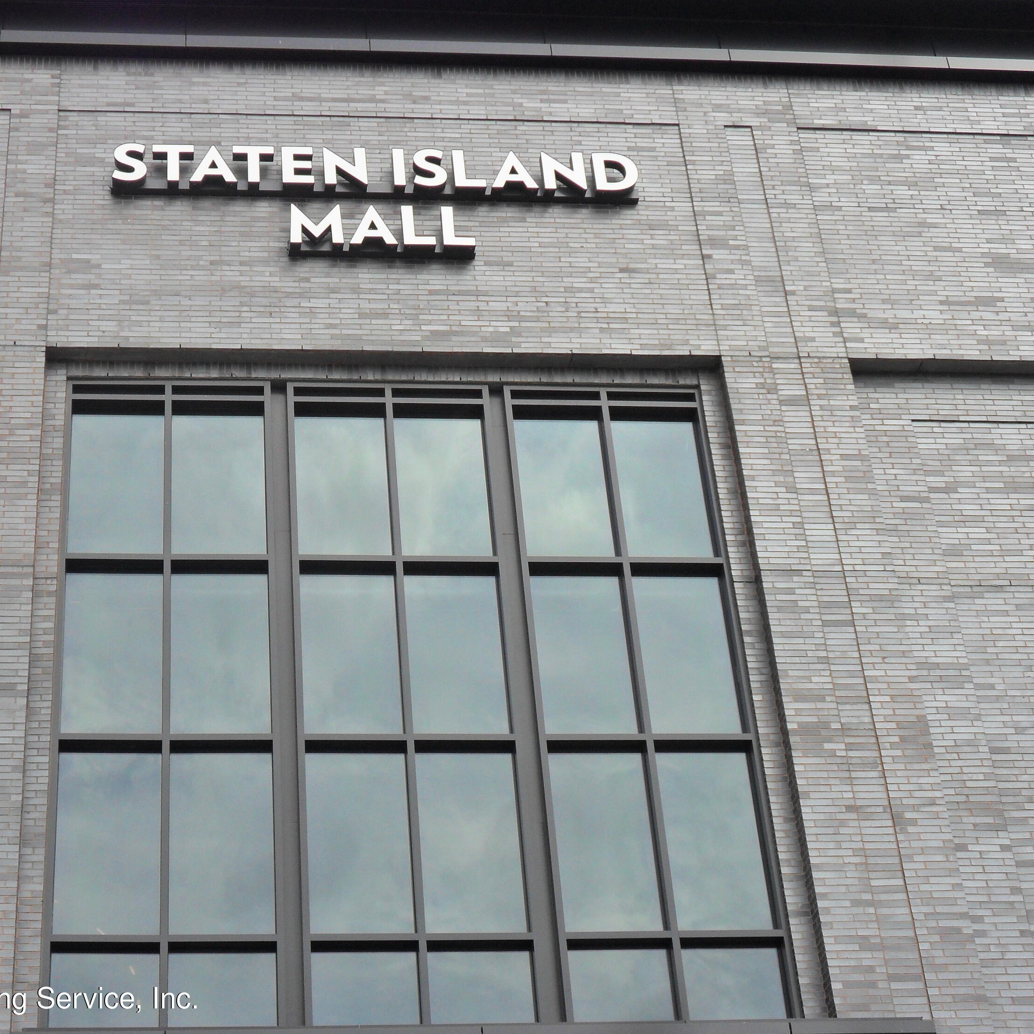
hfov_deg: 27.6
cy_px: 515
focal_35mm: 62
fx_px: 2095
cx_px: 349
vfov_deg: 27.7
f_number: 5
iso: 100
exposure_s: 1/500
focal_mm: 9.3
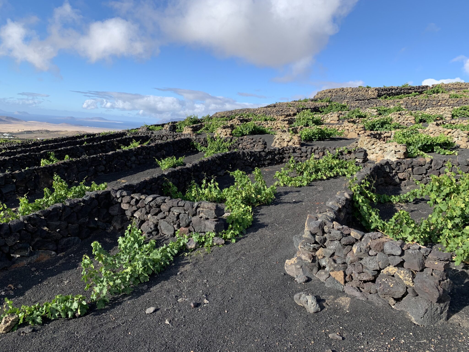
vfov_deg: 53.1
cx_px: 234
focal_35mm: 26
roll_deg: -4.3
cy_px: 176
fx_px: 352
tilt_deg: -6.1
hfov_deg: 67.3
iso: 25
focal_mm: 4.25
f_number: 1.8
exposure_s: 1/1368
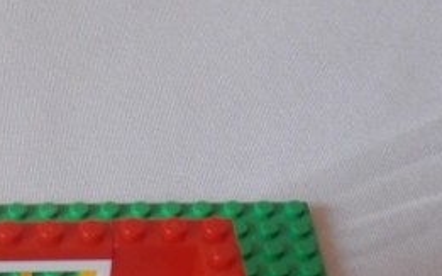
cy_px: 539
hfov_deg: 14.9
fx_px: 1626
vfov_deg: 9.2
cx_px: -117
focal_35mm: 135
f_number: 3.9
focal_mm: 6.61
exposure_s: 1/40
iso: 125
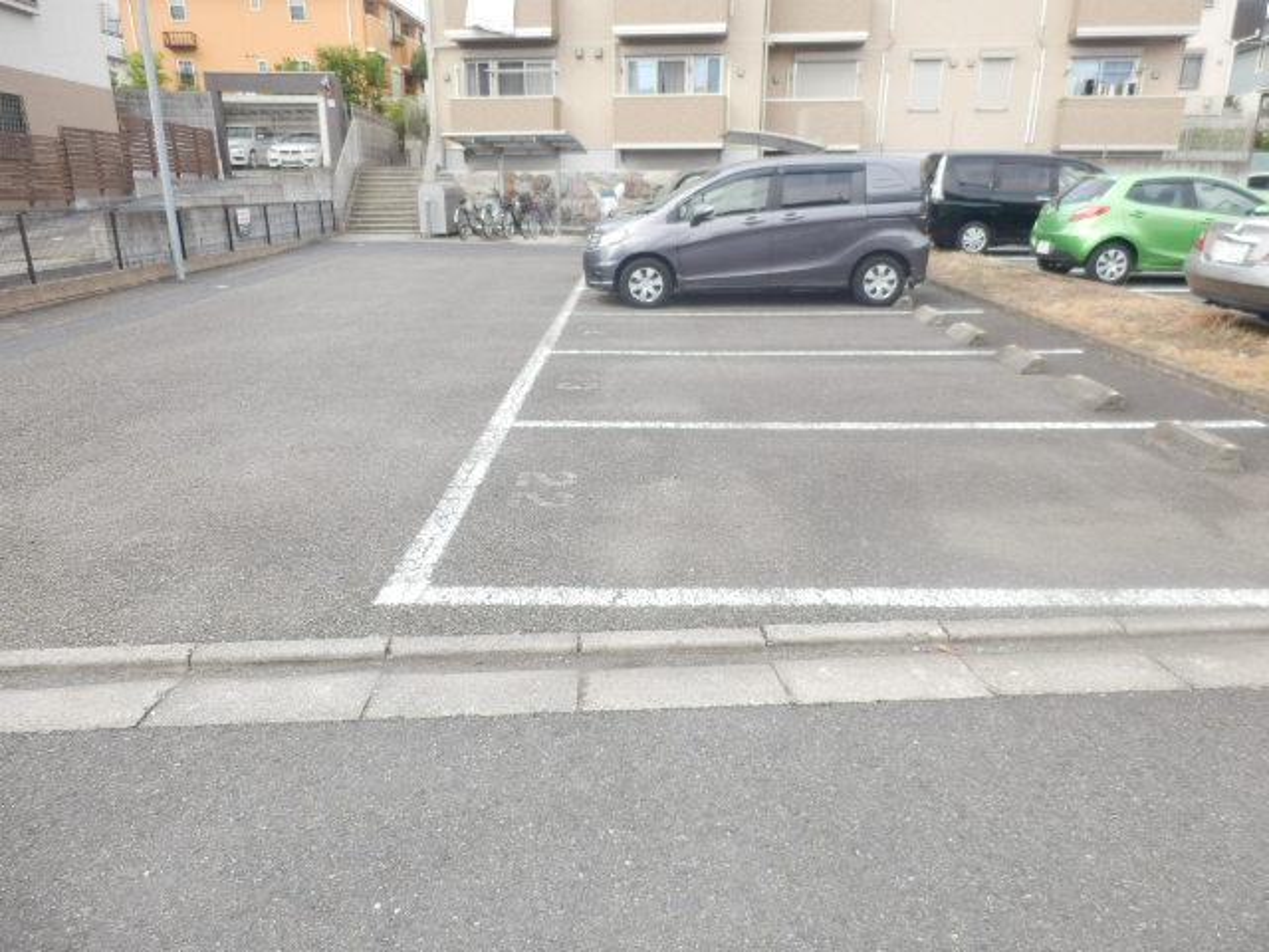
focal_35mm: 24
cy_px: 476
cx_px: 634
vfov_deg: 56.8
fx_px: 880
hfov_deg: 71.6
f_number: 3
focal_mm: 4.2
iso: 80
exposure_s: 1/100
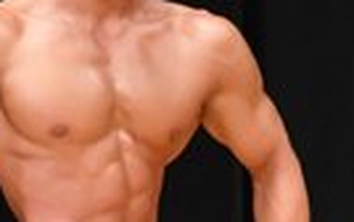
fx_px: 15324
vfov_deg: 0.8
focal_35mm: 1587
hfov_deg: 1.3
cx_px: -654
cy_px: 301
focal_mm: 180
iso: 5000
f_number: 5.6
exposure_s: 1/400
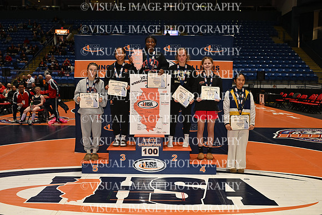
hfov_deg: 54.4
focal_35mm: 35
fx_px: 313
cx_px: 161
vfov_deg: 37.9
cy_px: 108
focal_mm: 35
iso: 800
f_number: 5.6
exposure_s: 1/160
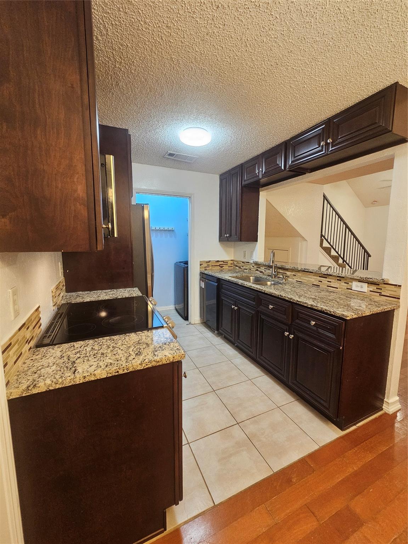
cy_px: 272
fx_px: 204
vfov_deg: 106.2
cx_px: 204
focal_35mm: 13
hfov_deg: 89.9
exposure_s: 1/60
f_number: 2.2
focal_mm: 2.2
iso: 400
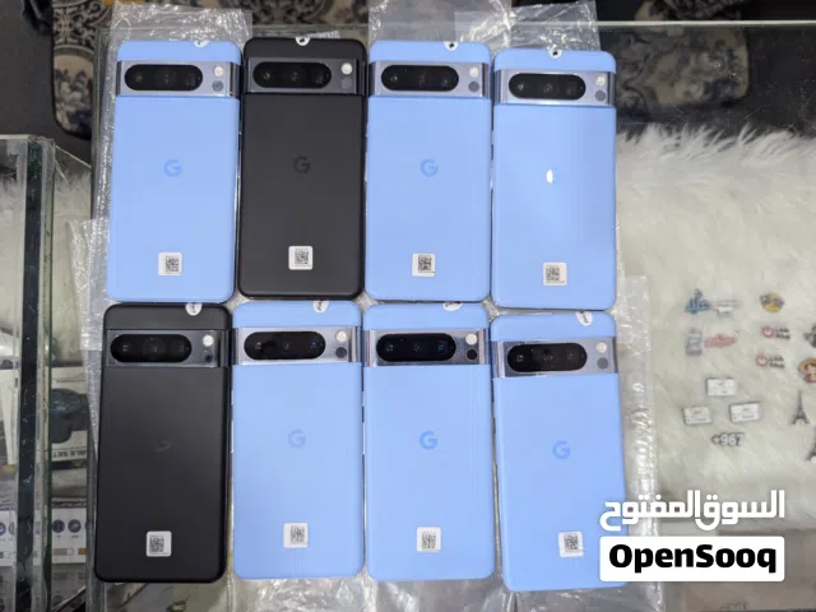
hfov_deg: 71.6
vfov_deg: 56.8
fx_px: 566
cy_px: 306
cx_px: 408
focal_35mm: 24
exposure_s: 1/25.7
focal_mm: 6.81
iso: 138
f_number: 1.85
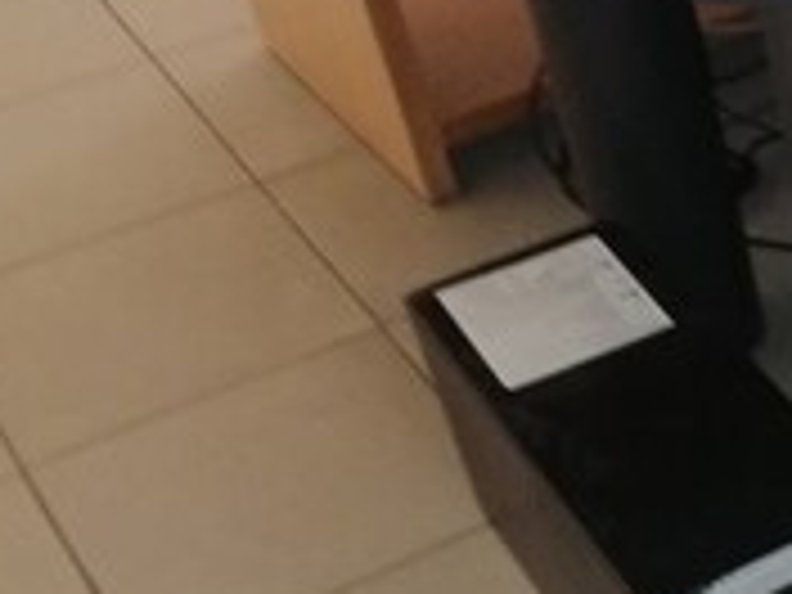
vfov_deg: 16.0
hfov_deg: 18.0
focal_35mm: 92
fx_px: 2105
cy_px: 441
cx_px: 1323
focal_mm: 3.81
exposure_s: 1/25
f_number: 2.2
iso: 400
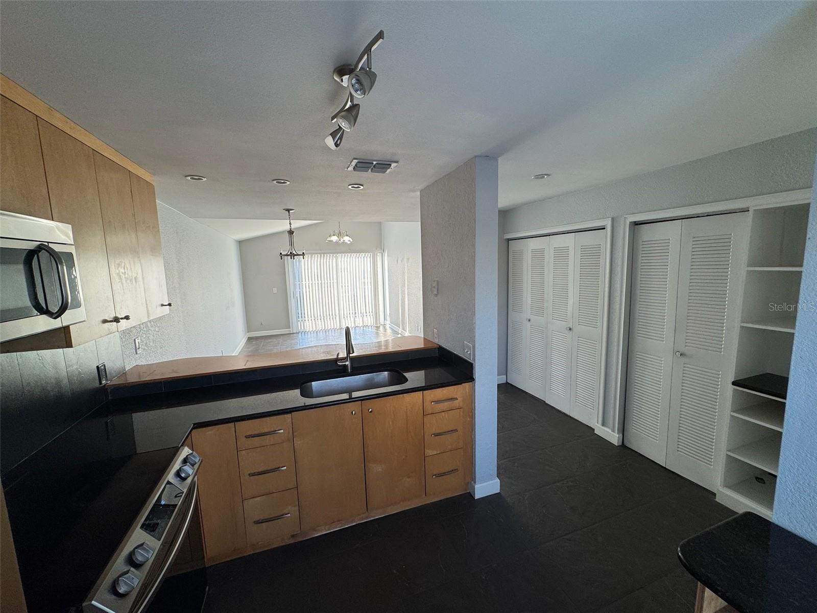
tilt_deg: -7.7
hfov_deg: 102.1
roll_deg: +1.1
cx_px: 408
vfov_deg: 85.7
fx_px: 330
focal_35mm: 14
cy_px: 306
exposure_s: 1/120
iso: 64
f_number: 2.2
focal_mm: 2.22
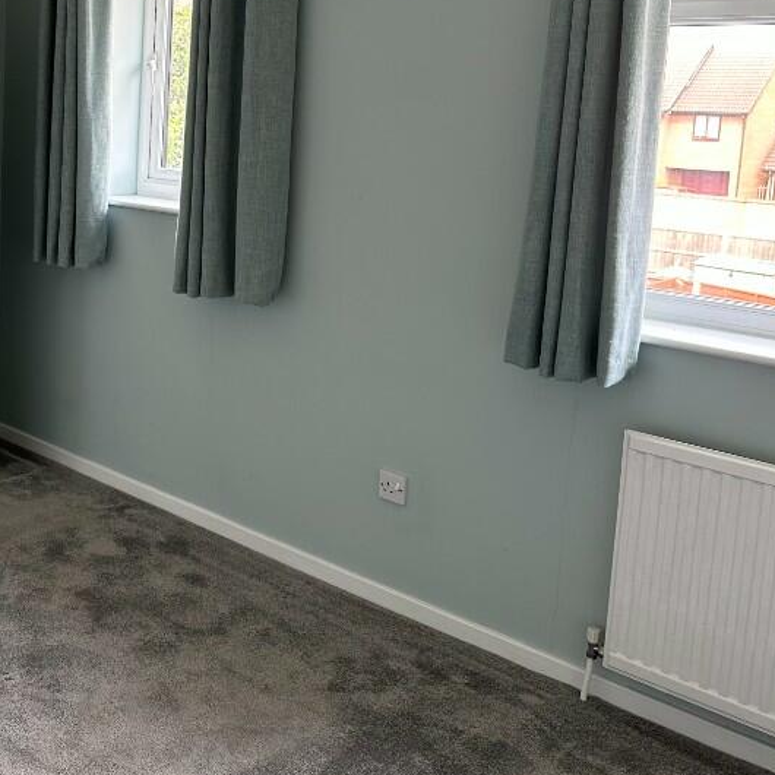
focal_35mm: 41
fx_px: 1039
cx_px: 91
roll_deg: -2.0
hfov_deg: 38.4
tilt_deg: -7.6
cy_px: 235
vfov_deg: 40.2
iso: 125
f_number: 1.78
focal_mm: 6.86
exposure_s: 1/121
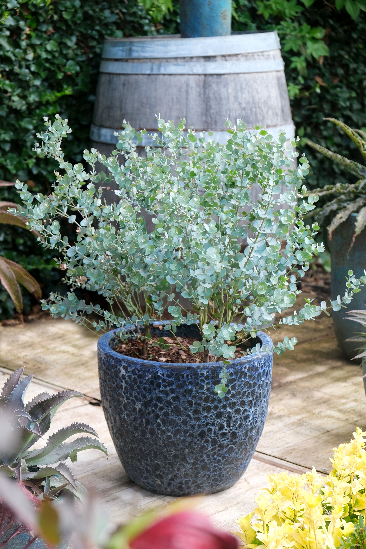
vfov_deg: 26.7
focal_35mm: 76
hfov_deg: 17.9
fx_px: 1159
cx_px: 183
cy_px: 274
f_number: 4.5
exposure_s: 1/200
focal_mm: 50.5
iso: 160
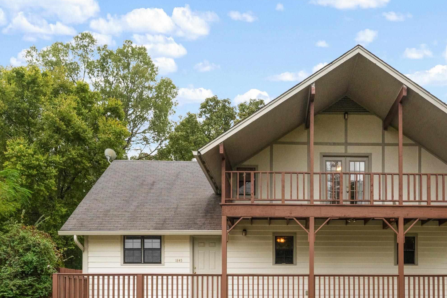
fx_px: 509
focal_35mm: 41
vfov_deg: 32.2
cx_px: 295
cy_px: 212
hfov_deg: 46.7
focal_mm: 18
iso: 320
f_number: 7.1
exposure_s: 1/30
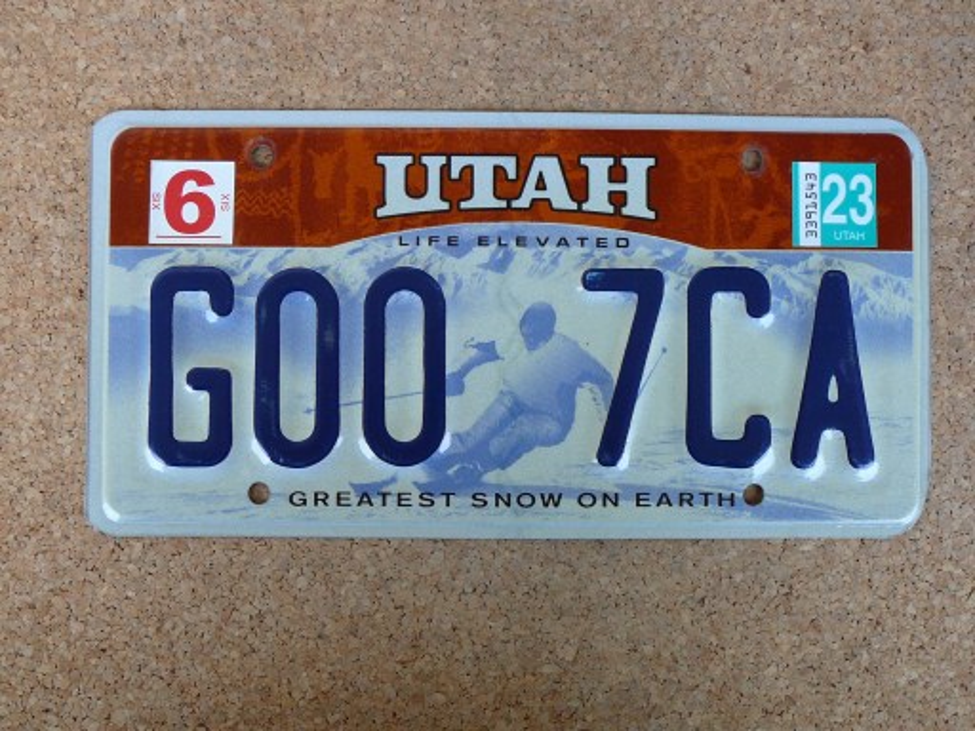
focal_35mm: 41
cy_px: 366
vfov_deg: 35.1
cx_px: 488
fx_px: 1155
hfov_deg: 45.8
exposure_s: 1/30
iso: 100
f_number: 3.1
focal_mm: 6.1
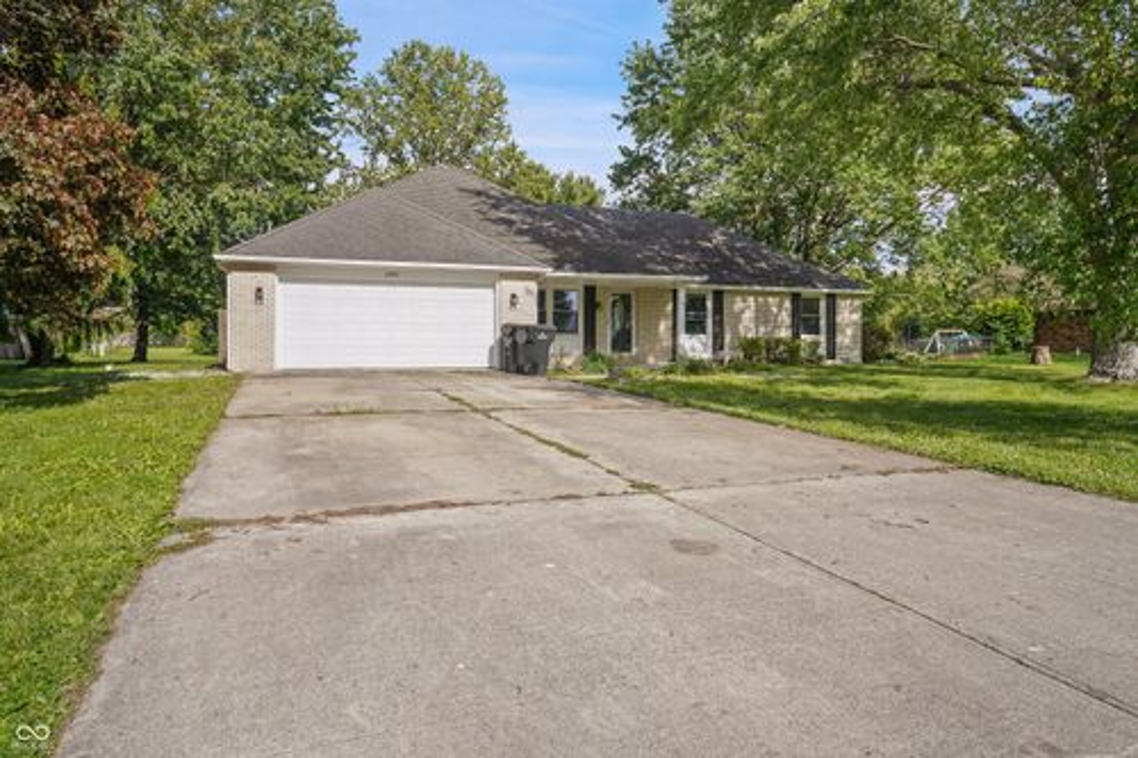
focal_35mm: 24
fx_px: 758
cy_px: 379
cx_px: 569
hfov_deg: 73.8
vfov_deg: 53.1
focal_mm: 16
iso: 125
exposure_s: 1/250
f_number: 8
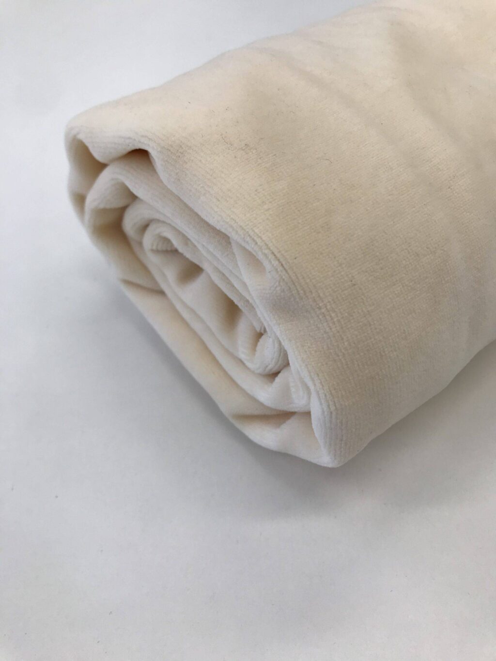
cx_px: 248
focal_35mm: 28
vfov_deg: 63.4
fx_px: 535
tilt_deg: -50.0
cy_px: 330
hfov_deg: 49.8
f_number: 1.8
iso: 20
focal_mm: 3.99
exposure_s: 1/112
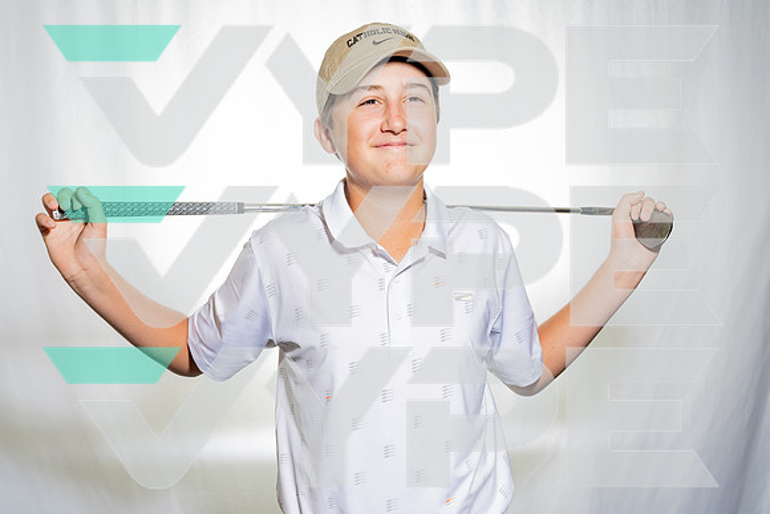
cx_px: 385
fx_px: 1005
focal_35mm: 47
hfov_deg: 41.9
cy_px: 257
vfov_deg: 28.7
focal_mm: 47
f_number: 7.1
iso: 100
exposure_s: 1/250
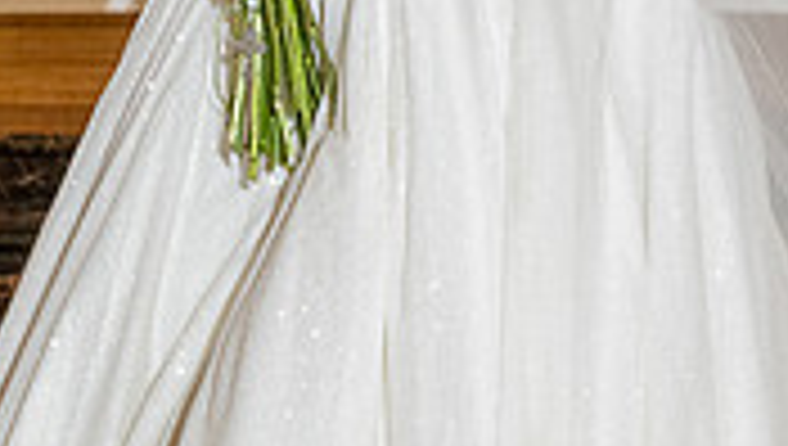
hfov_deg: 9.4
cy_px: -403
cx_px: 383
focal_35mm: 229
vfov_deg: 5.2
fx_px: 4791
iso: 2000
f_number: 6.3
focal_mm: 66
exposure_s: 1/200
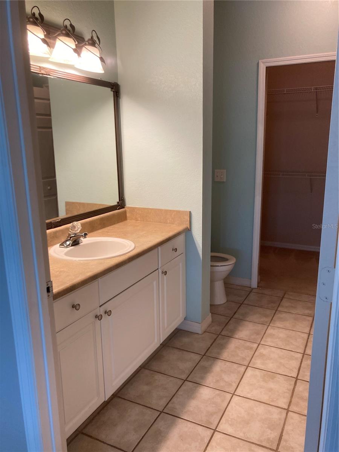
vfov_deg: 63.4
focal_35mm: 28
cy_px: 226
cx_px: 170
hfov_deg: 49.7
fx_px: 366
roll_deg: -0.6
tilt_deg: -12.0
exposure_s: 1/60
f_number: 1.8
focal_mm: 3.99
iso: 80
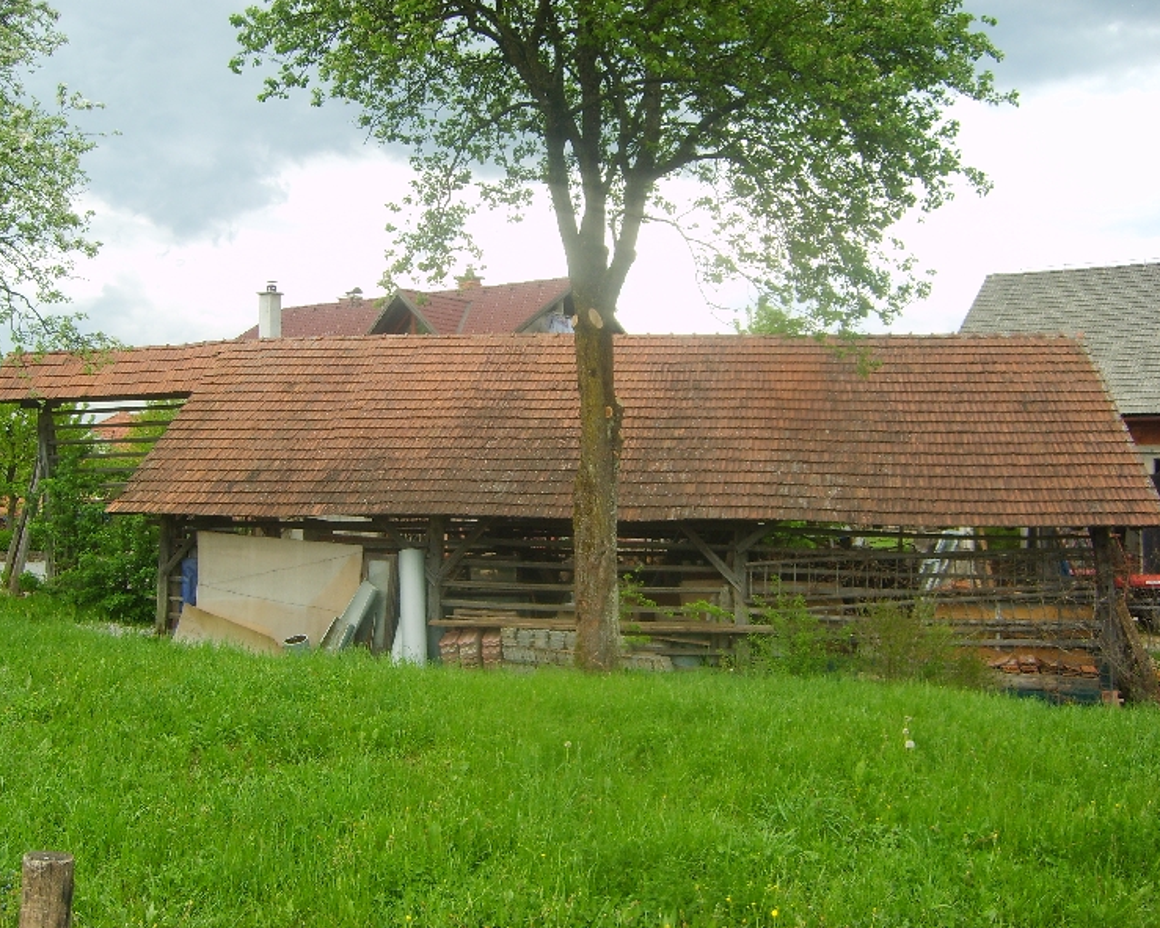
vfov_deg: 40.1
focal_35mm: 37
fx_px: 1270
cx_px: 543
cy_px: 459
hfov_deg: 49.1
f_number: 2.8
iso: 50
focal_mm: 5.8
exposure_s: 1/90
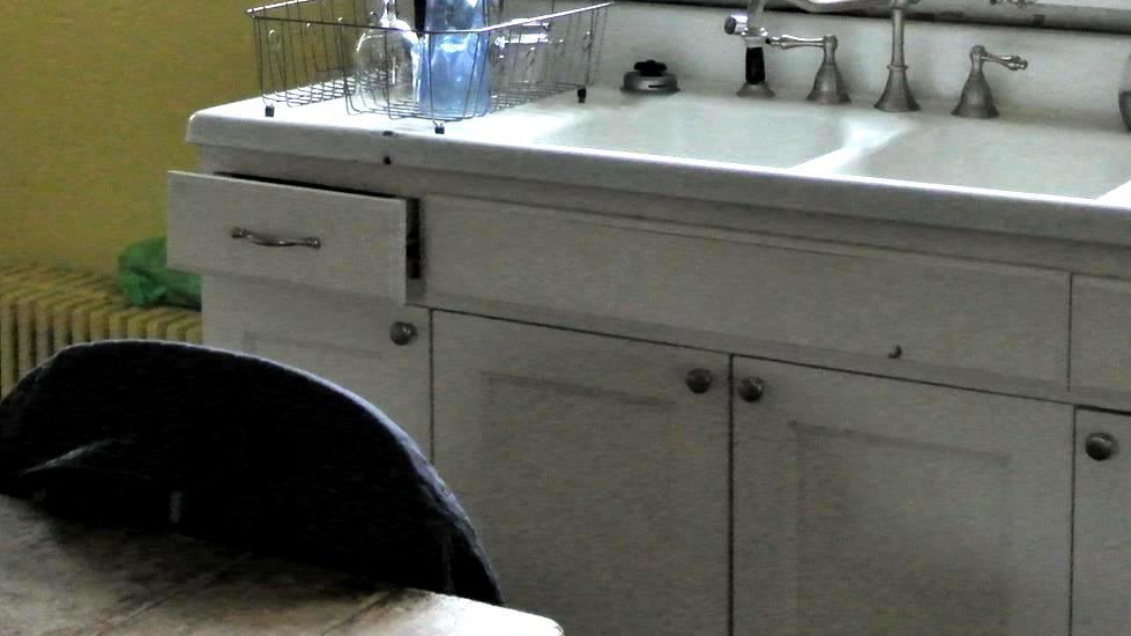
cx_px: 482
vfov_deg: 14.9
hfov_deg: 26.8
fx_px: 2368
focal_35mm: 79
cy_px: -80
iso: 1600
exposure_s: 1/250
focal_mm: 13.6
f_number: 4
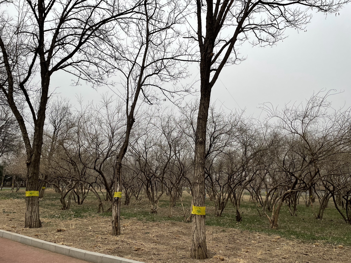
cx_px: 176
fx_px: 264
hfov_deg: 67.3
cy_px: 132
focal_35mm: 26
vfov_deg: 53.1
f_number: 1.6
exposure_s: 1/2092
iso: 32
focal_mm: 4.2
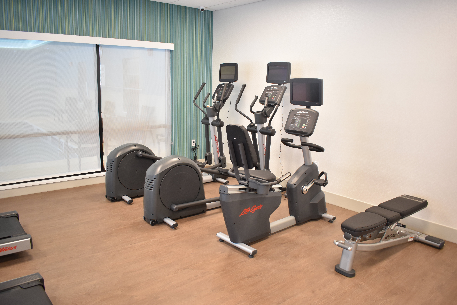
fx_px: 343
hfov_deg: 67.4
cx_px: 228
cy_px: 152
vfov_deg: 47.9
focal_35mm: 27
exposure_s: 1/60
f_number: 4
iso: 800
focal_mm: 18
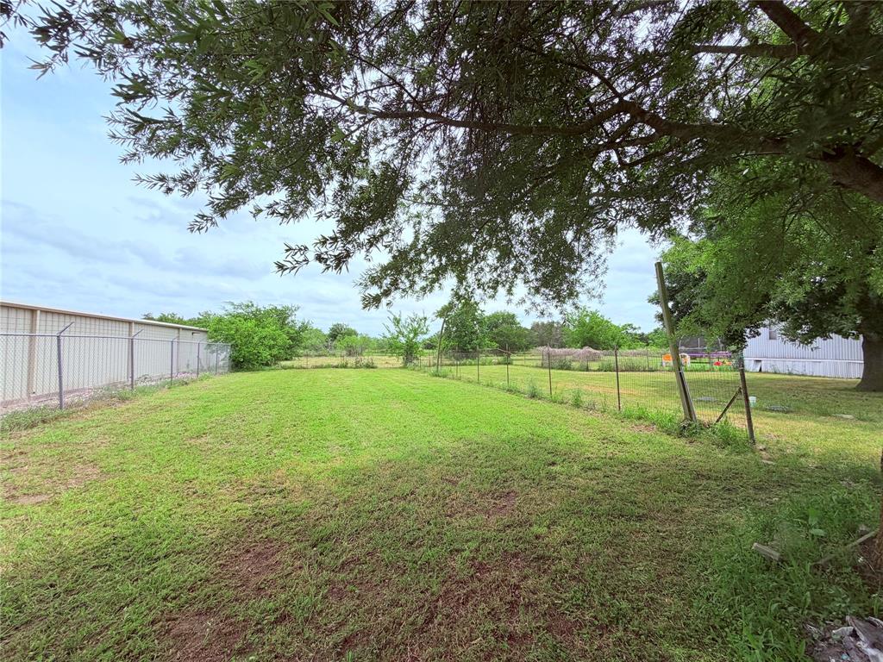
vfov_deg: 85.7
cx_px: 442
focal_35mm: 14
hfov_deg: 102.1
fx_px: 357
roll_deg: -0.8
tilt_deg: +2.8
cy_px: 331
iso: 20
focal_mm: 2.22
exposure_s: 1/1368
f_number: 2.2
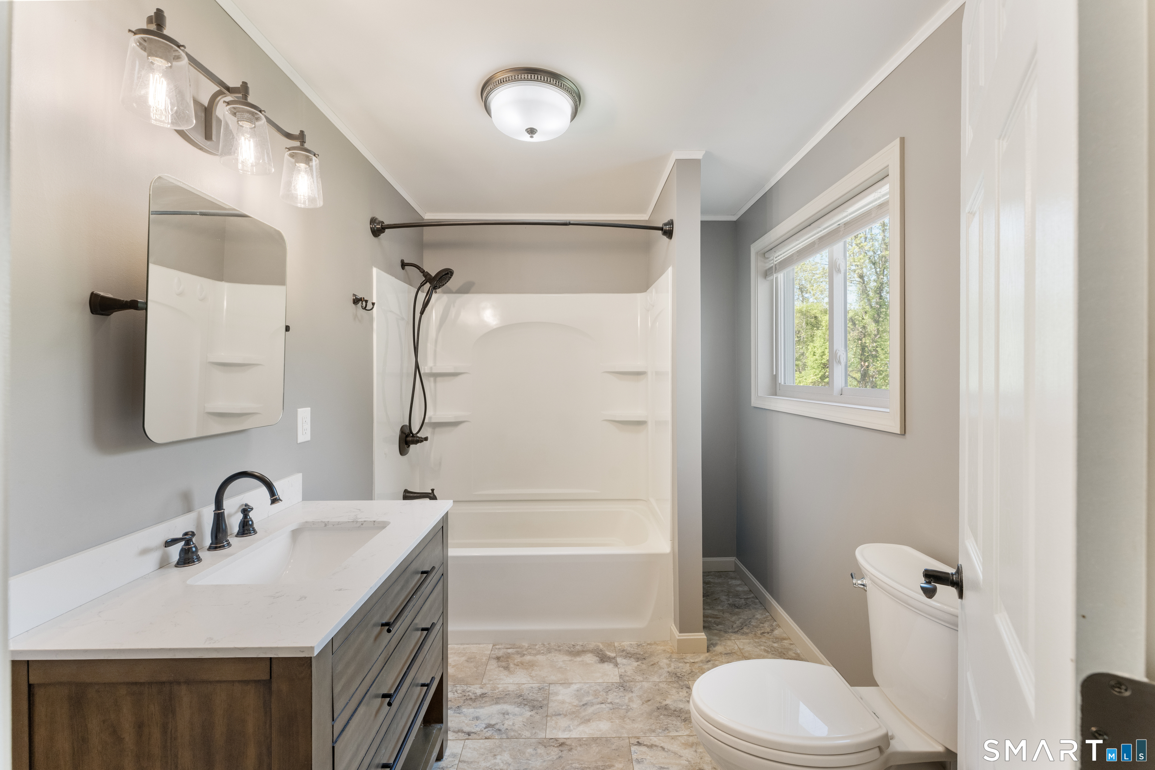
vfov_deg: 81.2
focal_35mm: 14
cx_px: 578
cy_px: 385
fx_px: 449
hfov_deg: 104.3
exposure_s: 1/6
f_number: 8
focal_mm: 14
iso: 800
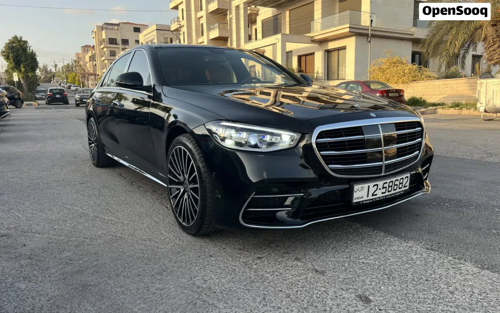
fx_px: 382
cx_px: 249
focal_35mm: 28
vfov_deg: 44.5
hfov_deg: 66.5
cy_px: 163
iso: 50
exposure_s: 1/499
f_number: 1.5
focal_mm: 5.7
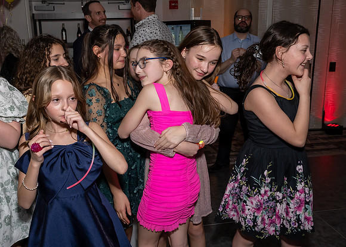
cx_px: 162
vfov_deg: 41.6
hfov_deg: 56.1
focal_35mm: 33
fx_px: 325
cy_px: 116
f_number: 7.1
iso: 800
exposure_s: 1/250
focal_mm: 17
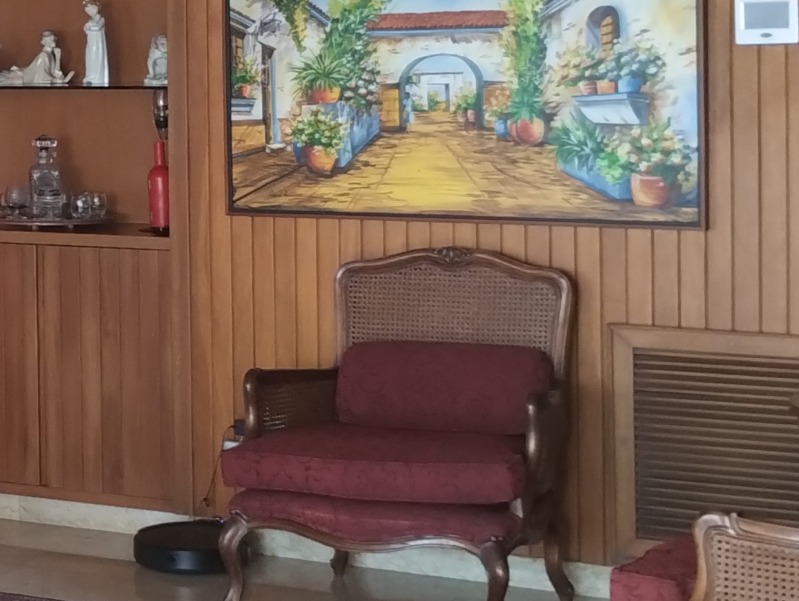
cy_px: 113
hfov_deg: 17.9
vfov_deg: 14.3
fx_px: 2381
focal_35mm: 103
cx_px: -229
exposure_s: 1/24
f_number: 1.8
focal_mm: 4.27
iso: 1069
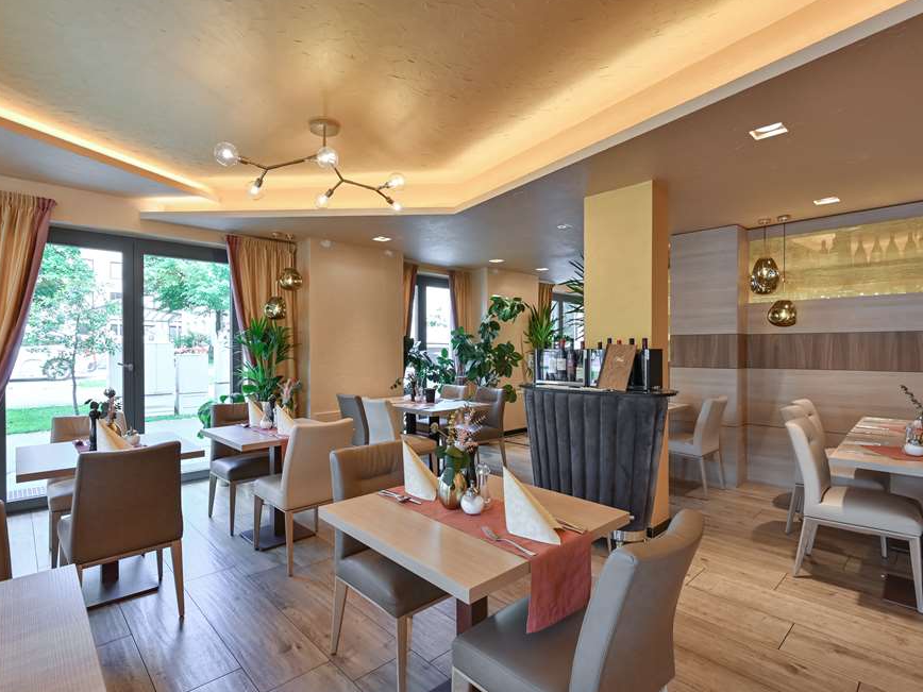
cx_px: 447
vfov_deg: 72.9
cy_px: 348
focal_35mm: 18
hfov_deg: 89.1
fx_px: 468
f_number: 8
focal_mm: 15.5
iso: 320
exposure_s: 1/30
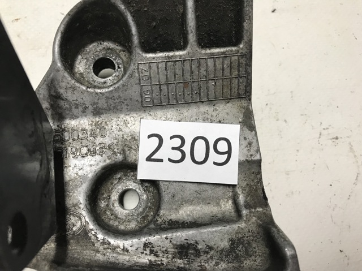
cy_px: 136
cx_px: 181
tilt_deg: -75.6
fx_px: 293
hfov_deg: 63.5
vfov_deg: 49.7
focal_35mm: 28
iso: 40
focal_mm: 3.99
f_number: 1.8
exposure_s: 1/33
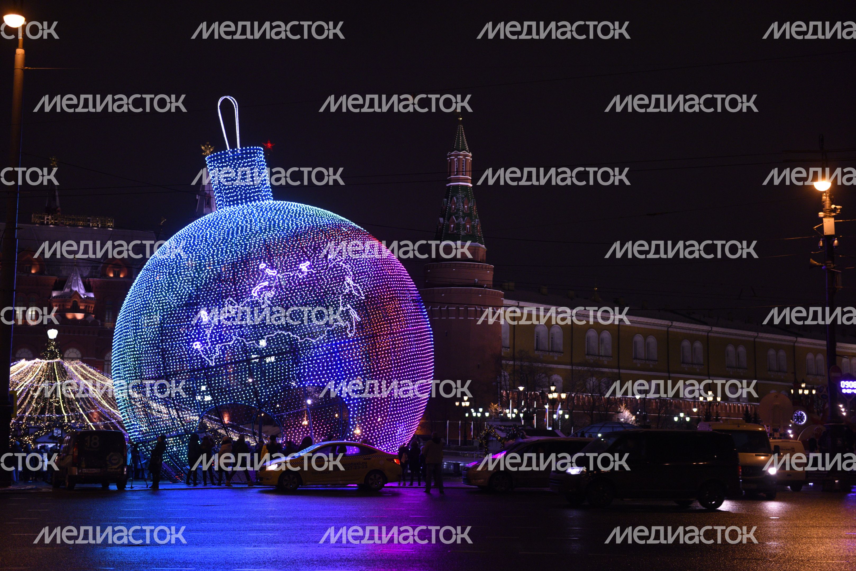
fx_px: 1427
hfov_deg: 33.4
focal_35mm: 60
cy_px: 286
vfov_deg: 22.6
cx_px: 428
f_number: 3.2
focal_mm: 60
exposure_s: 1/250
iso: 2000
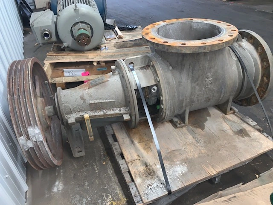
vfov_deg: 53.1
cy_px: 102
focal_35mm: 26
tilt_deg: -36.3
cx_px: 136
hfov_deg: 67.3
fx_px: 205
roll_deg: +2.2
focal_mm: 4.25
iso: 100
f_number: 1.8
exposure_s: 1/10
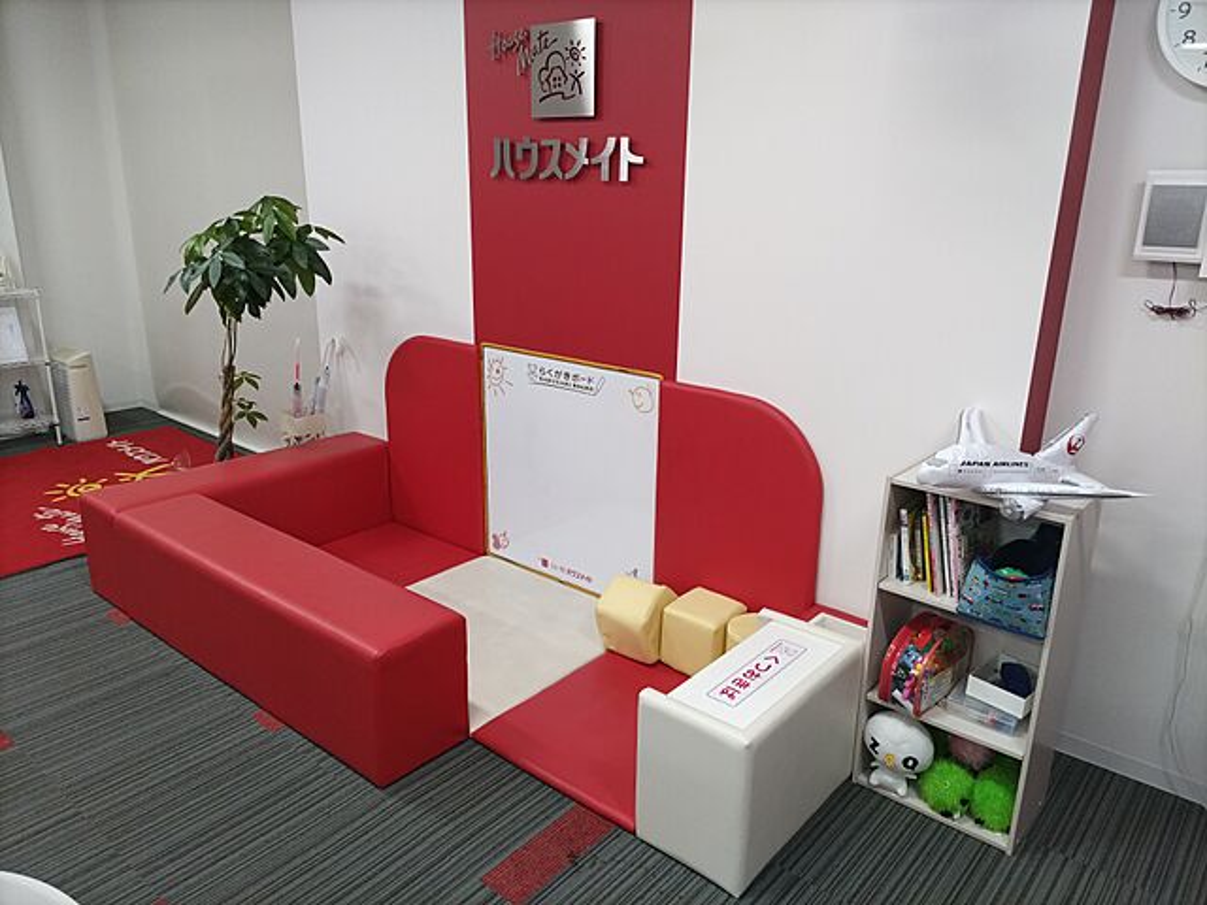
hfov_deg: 67.3
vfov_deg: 53.1
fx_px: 907
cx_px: 604
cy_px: 452
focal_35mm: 26
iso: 252
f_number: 1.79
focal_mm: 4.8
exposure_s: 1/100
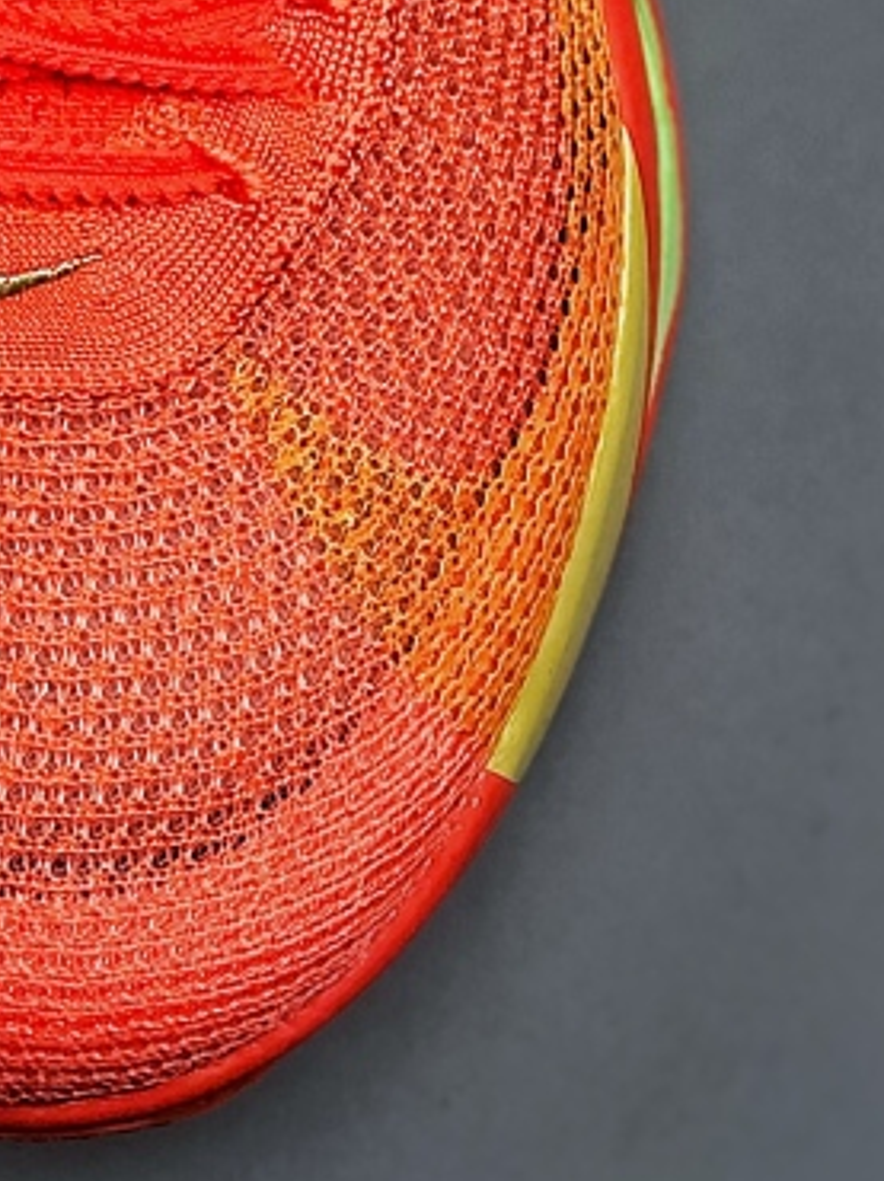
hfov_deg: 6.5
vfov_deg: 8.8
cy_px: -255
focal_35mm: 222
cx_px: -766
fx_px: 7568
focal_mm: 6.6
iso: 25
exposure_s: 1/50
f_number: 2.8
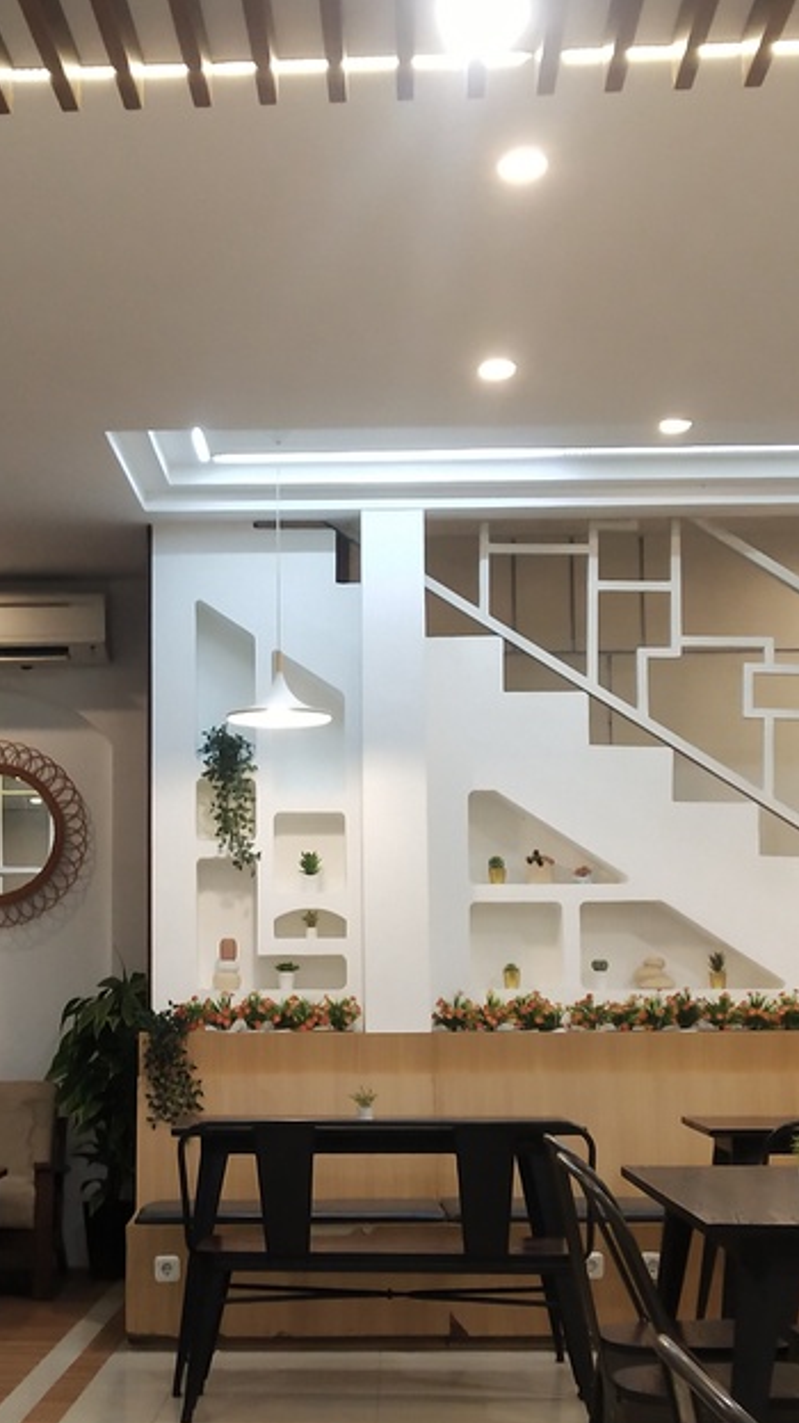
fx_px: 2375
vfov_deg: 33.3
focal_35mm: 63
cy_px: 767
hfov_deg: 19.0
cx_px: 251
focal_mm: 3.95
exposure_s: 1/50
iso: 166
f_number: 1.8
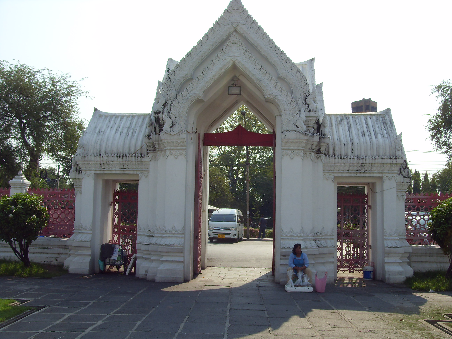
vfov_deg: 36.8
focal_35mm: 39
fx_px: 509
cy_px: 170
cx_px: 226
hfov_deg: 47.9
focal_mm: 6.6
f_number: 6.2
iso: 80
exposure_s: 1/350
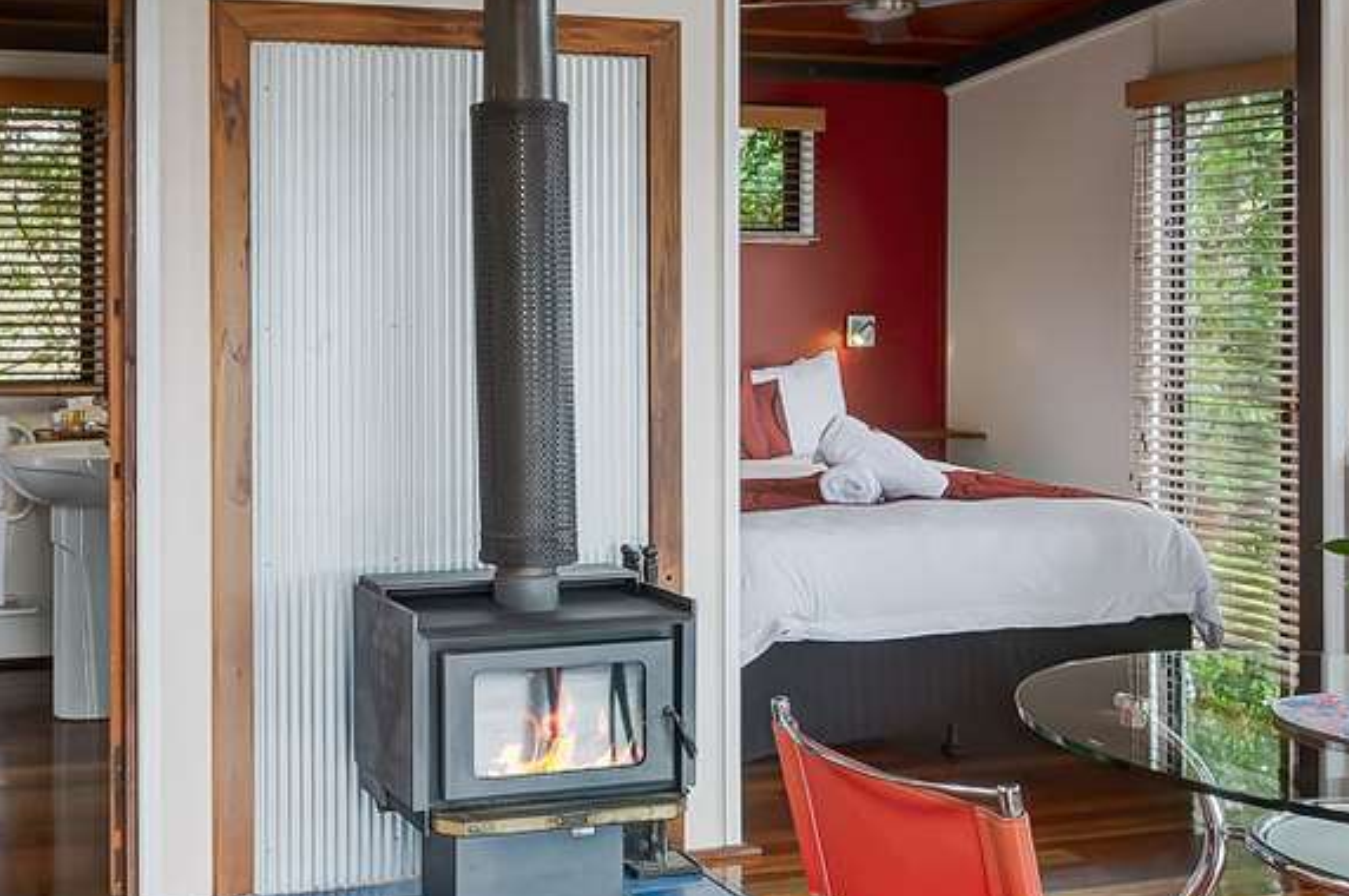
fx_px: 1759
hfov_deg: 41.1
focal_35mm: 47
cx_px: 394
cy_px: 249
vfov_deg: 28.3
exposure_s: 1/30
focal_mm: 14
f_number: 14
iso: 400
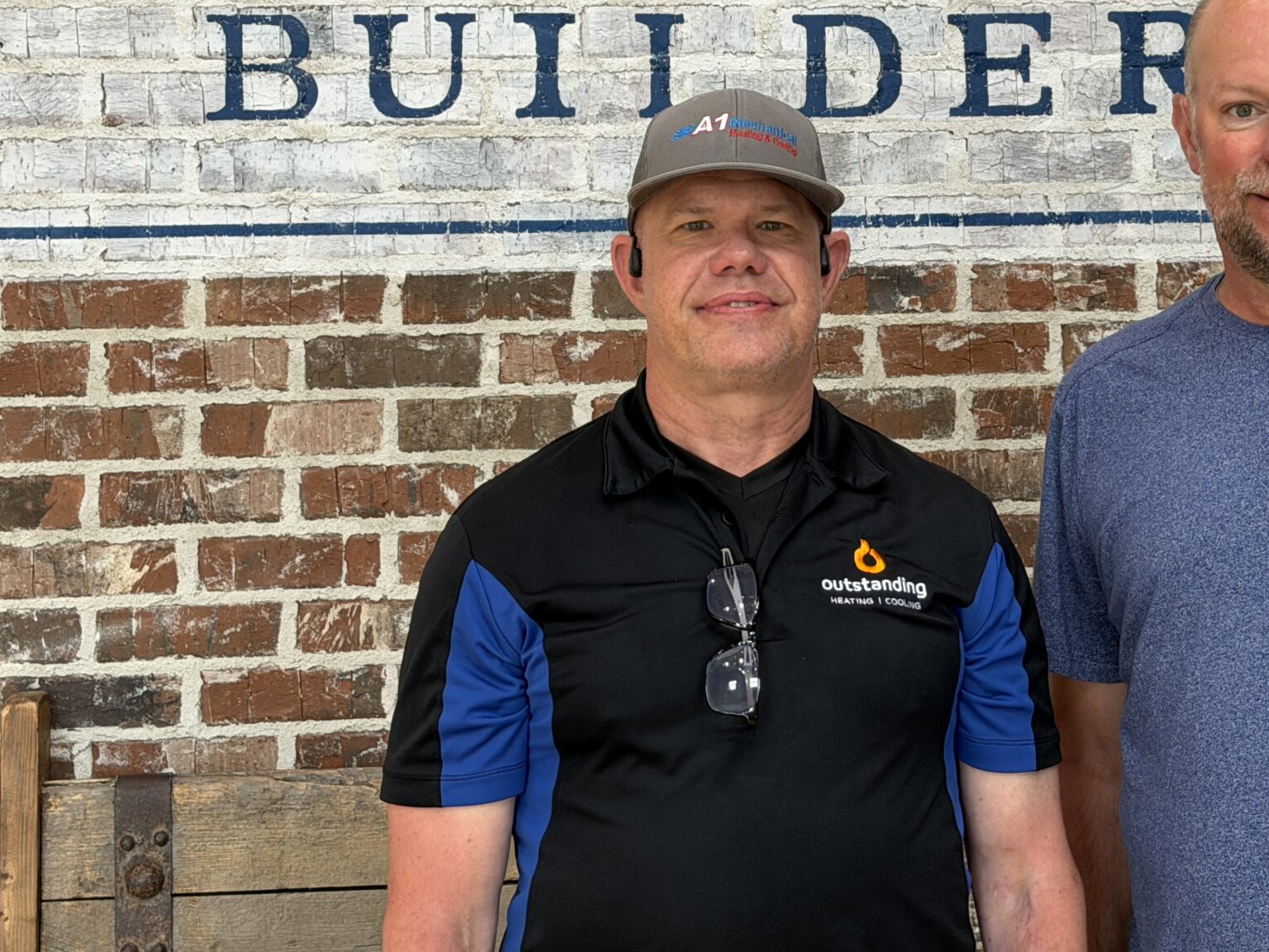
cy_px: 226
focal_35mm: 80
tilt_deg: +2.7
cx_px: 774
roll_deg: +2.1
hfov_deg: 24.4
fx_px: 2933
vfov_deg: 18.3
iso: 80
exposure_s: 1/60
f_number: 1.78
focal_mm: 6.76
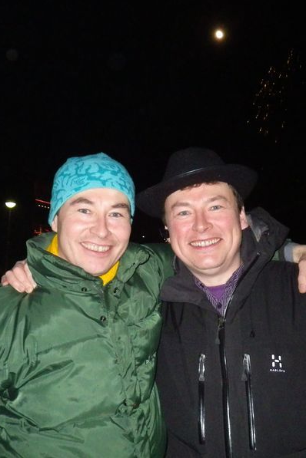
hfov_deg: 34.2
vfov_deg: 49.6
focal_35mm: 39
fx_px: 497
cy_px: 229
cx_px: 152
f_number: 3.5
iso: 1600
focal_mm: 5
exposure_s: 1/45
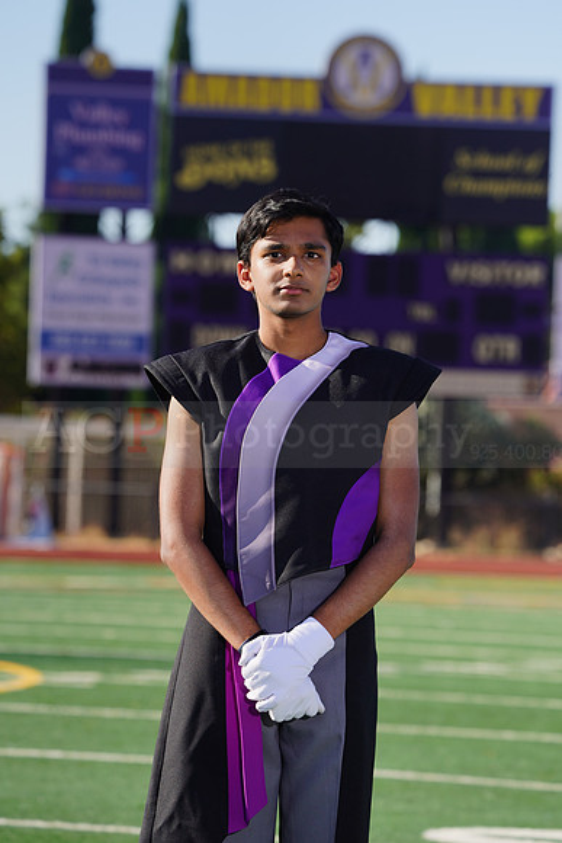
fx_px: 5850
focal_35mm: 250
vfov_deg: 8.2
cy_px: 422
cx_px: 281
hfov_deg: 5.5
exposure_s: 1/250
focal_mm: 250
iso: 100
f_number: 9
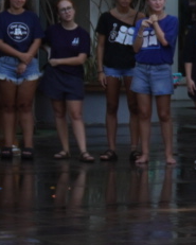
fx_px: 1930
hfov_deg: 5.5
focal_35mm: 266
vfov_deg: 7.3
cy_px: 86
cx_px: 540
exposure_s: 1/250
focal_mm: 27
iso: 100
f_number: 5.6
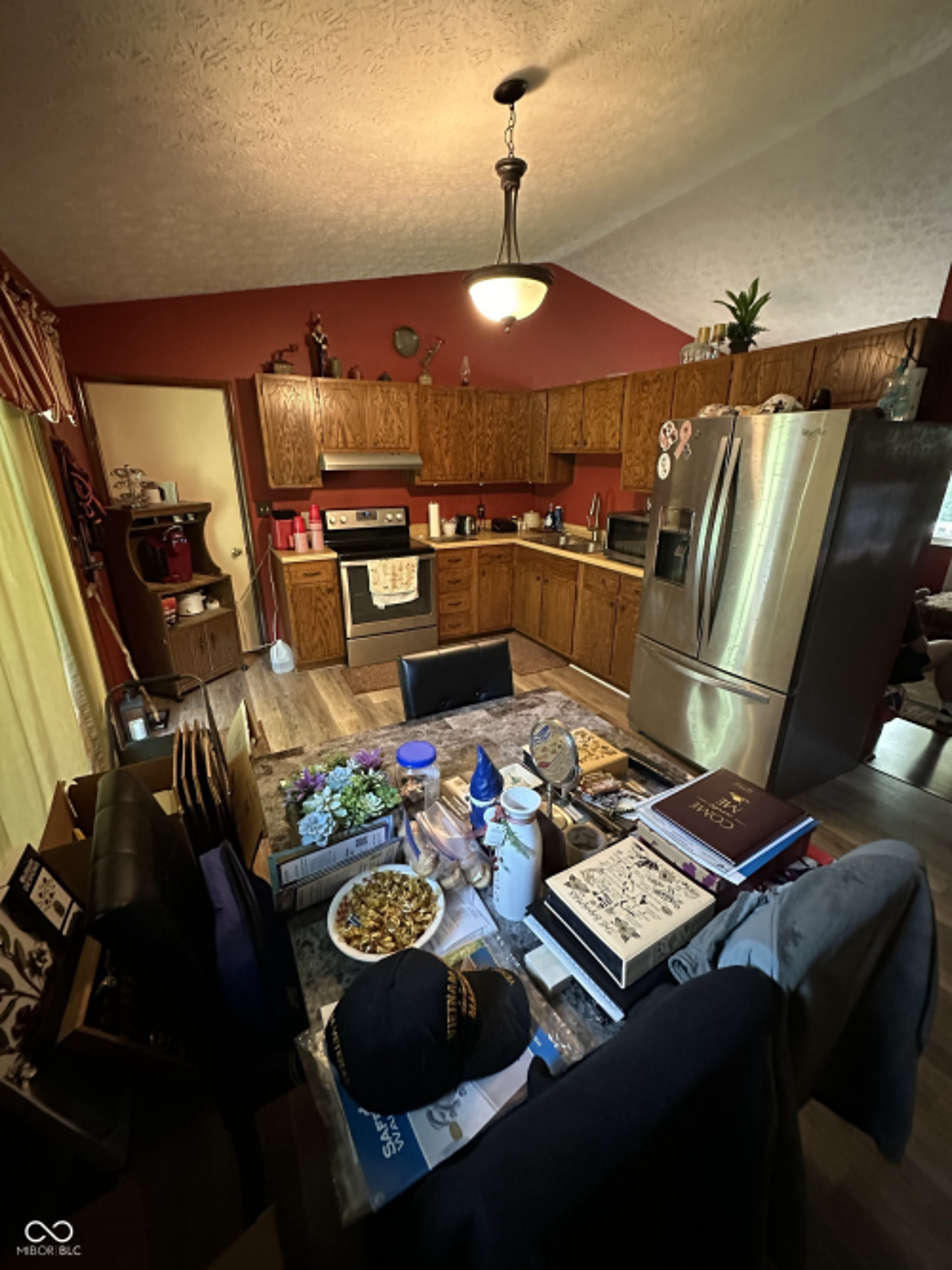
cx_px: 476
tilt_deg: -18.5
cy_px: 635
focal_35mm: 14
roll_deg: -0.5
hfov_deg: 85.7
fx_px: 514
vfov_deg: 102.1
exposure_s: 1/40
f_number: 2.2
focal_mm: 2.22
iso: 1250
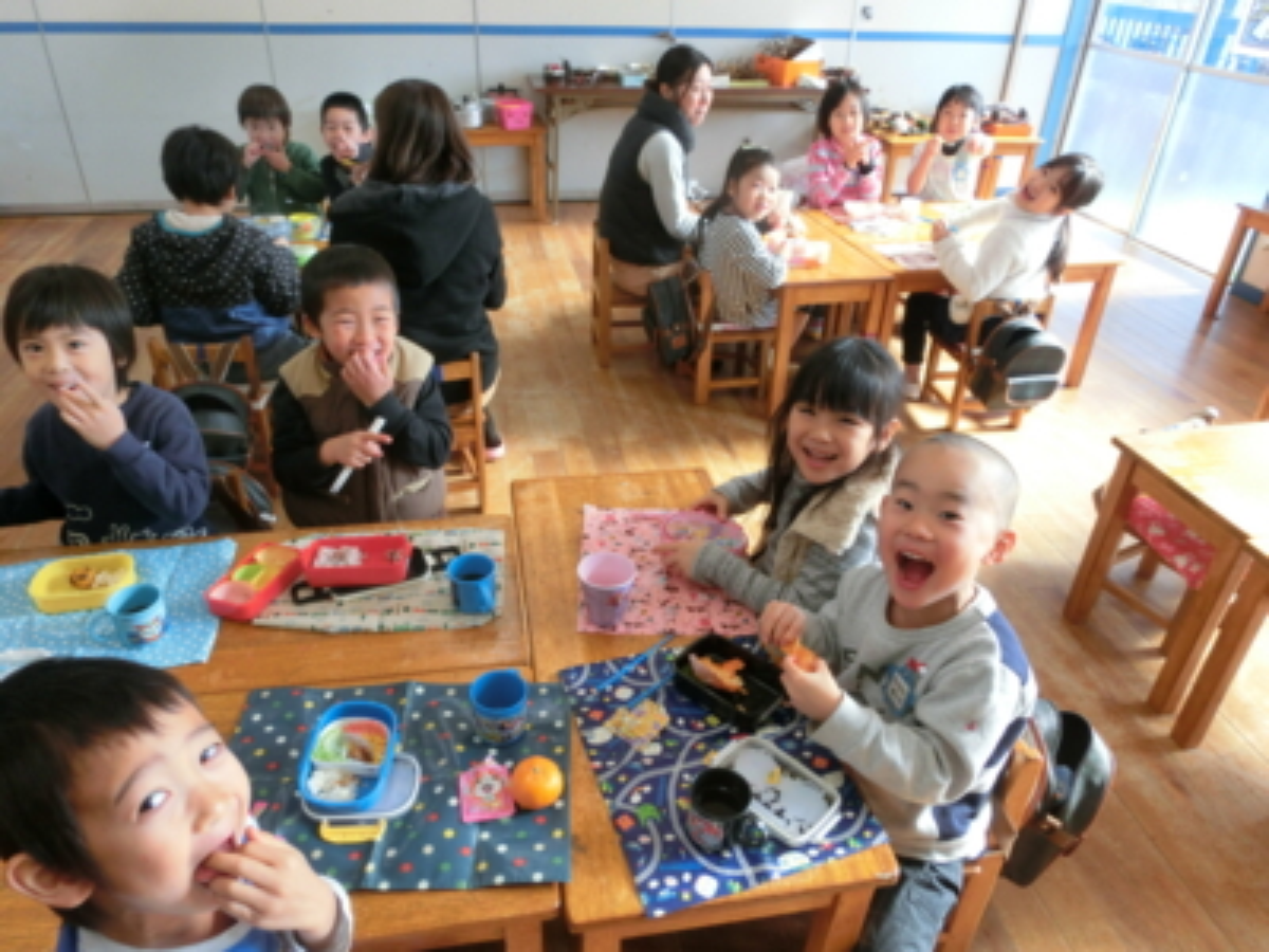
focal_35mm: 24
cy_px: 476
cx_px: 634
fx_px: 880
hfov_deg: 71.6
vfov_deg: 56.8
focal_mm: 4.24
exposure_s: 1/125
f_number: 3
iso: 160
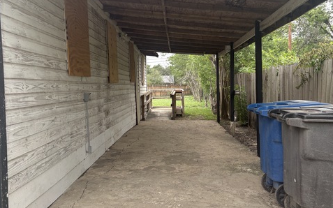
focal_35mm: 37
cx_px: 167
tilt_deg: -3.0
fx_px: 336
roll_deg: +1.0
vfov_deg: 34.4
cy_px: 92
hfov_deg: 52.8
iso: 50
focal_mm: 5.96
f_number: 1.6
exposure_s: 1/773
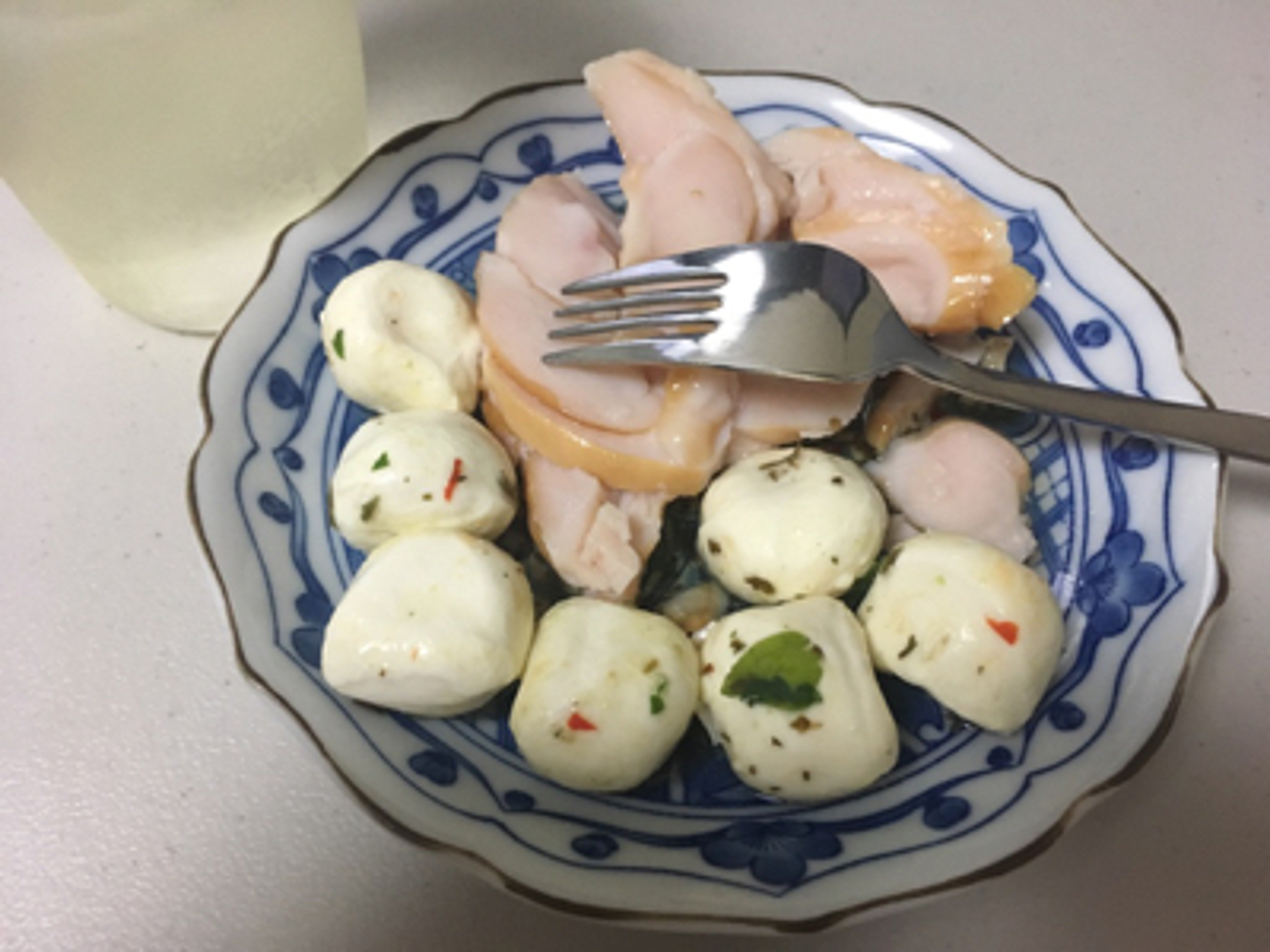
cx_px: 635
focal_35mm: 29
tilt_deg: -59.1
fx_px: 1064
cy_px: 476
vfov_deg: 48.2
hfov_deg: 61.7
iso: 200
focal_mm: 4.15
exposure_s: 1/30
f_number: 2.2
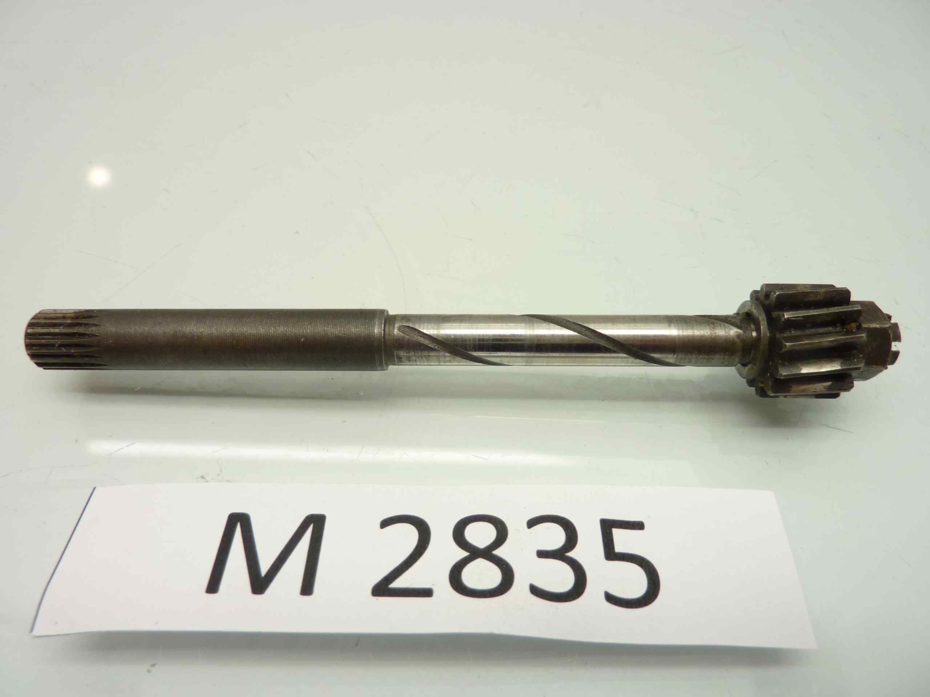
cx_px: 465
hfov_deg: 69.4
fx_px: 672
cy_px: 348
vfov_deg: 54.9
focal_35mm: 25
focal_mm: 4.1
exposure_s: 1/15
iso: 80
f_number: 3.3
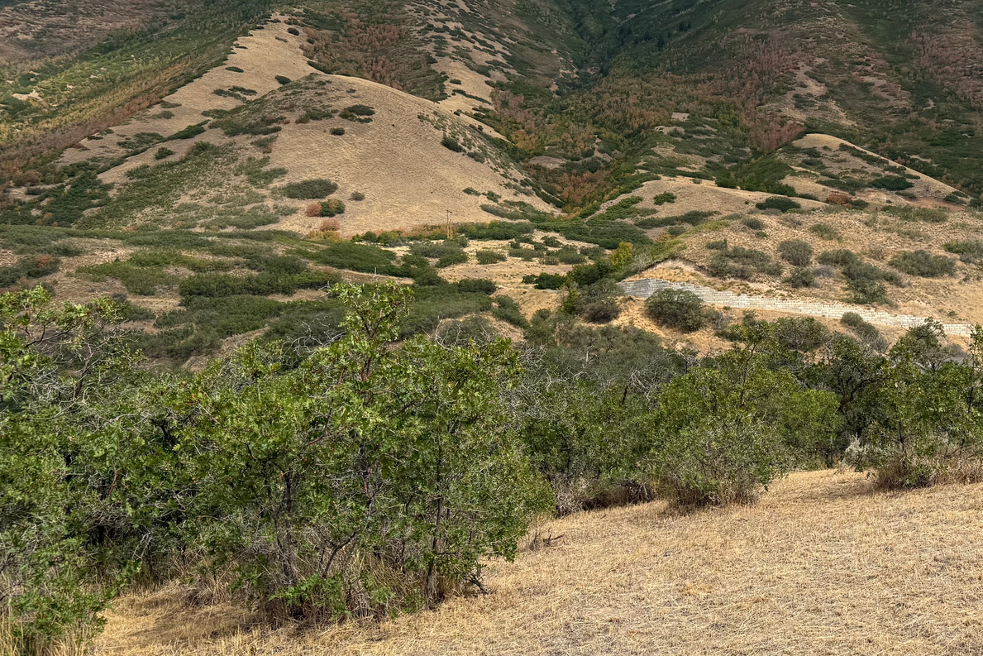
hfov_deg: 44.1
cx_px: 728
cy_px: 330
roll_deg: +2.3
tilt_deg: +5.7
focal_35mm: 43
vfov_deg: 31.2
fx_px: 1174
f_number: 1.78
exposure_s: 1/2299
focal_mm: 6.76
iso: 80
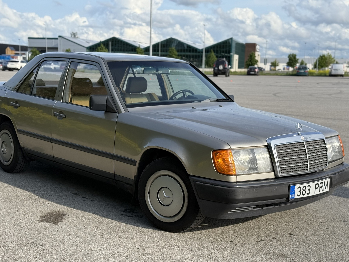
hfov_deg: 34.9
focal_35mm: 55
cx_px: 164
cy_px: 144
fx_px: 555
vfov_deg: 26.5
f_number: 1.78
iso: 80
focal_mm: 6.76
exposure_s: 1/3096
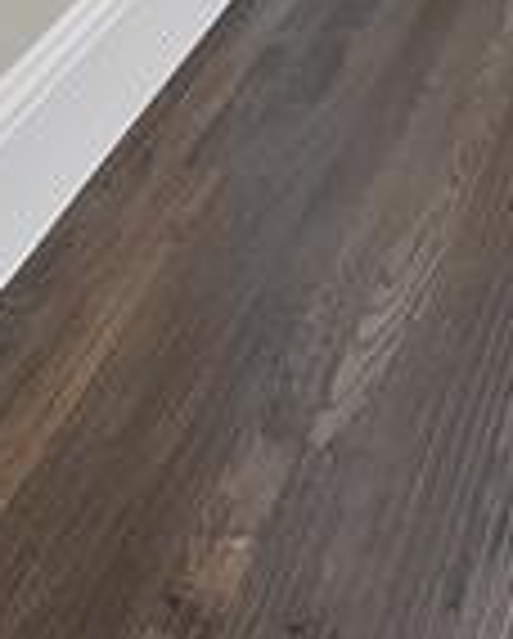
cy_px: -878
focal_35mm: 81
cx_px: 950
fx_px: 1534
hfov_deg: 15.9
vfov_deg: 14.9
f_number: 9
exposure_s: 3.2
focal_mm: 12
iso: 640
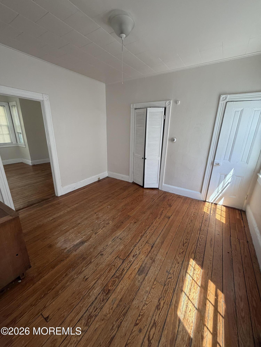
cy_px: 174
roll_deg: -1.3
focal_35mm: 14
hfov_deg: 85.7
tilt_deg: -18.0
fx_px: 141
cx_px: 130
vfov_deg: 102.1
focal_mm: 2.22
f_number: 2.2
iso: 160
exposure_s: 1/121
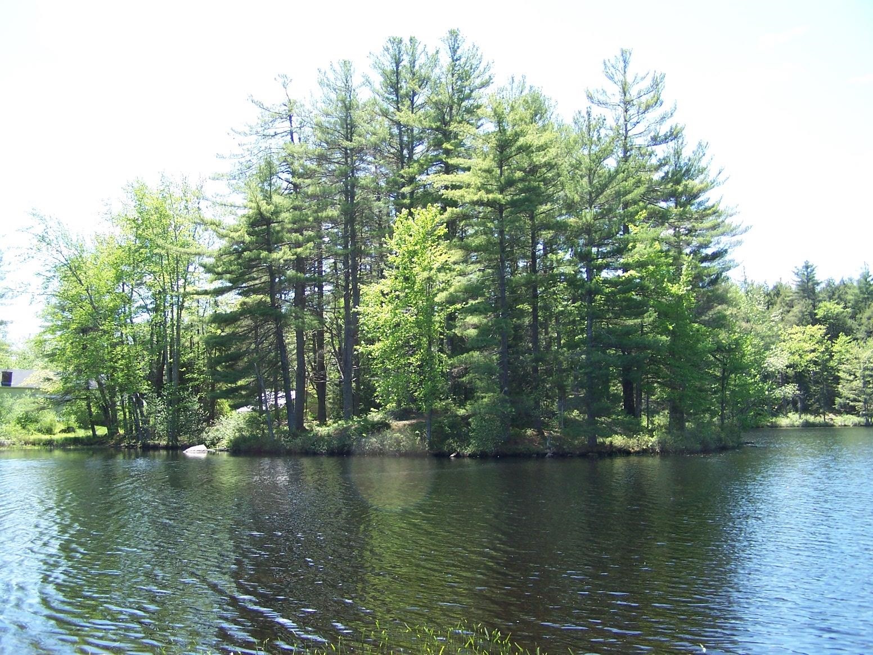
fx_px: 958
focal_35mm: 38
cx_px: 436
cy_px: 328
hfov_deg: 49.0
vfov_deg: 37.7
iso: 80
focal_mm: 6.3
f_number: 2.8
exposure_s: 1/250
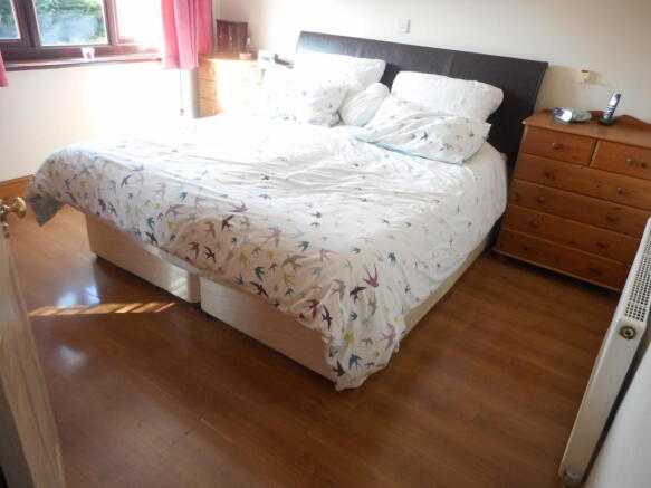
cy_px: 244
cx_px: 326
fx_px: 470
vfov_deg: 54.9
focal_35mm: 25
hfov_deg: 69.4
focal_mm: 4.5
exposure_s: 1/30
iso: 180
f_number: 3.7
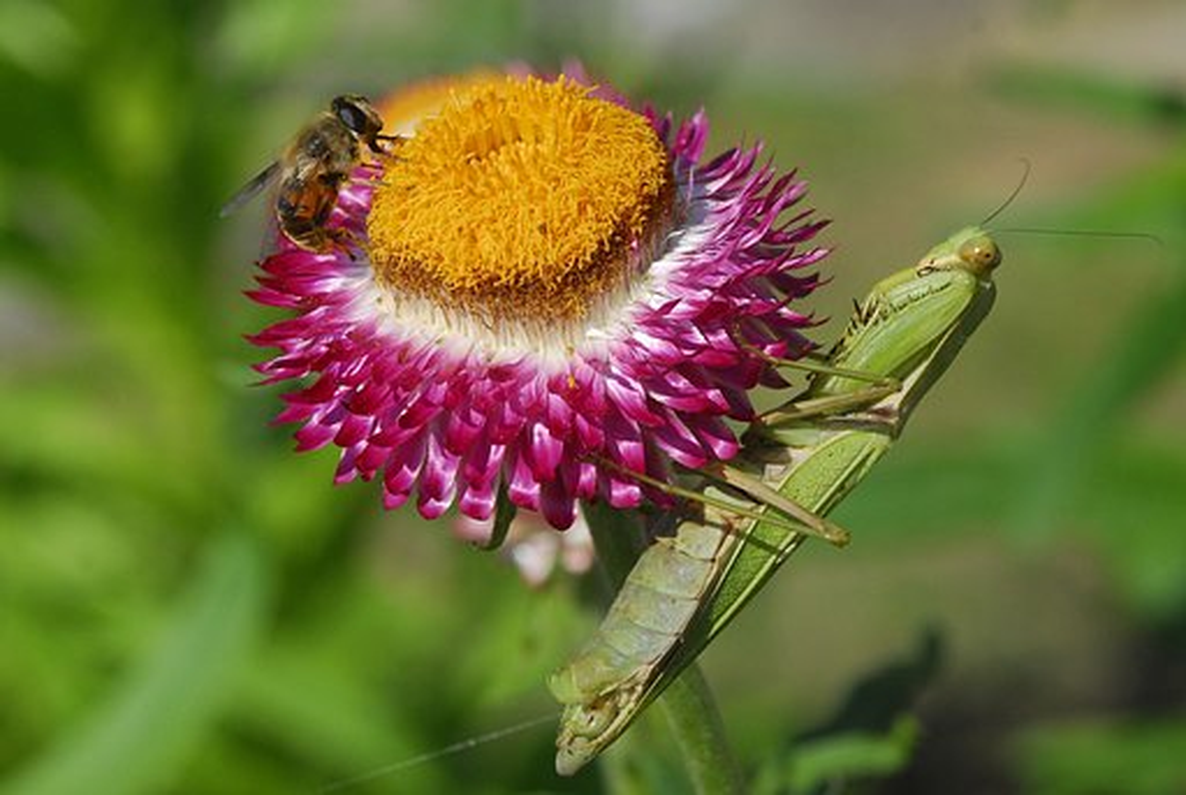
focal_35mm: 52
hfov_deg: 37.8
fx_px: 1732
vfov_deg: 25.8
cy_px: 398
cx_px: 593
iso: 400
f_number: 8
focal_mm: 35
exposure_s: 1/750
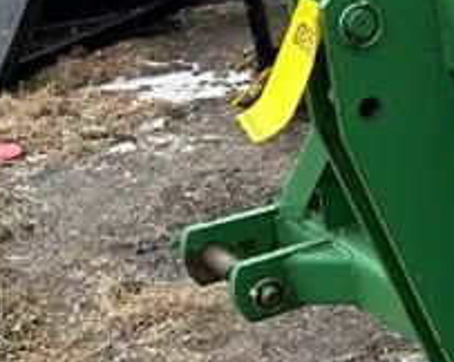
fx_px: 1490
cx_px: 1013
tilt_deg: -24.0
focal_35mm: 111
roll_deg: +0.3
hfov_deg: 13.6
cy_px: 295
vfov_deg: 13.8
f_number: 1.78
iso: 80
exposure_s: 1/642
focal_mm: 6.86
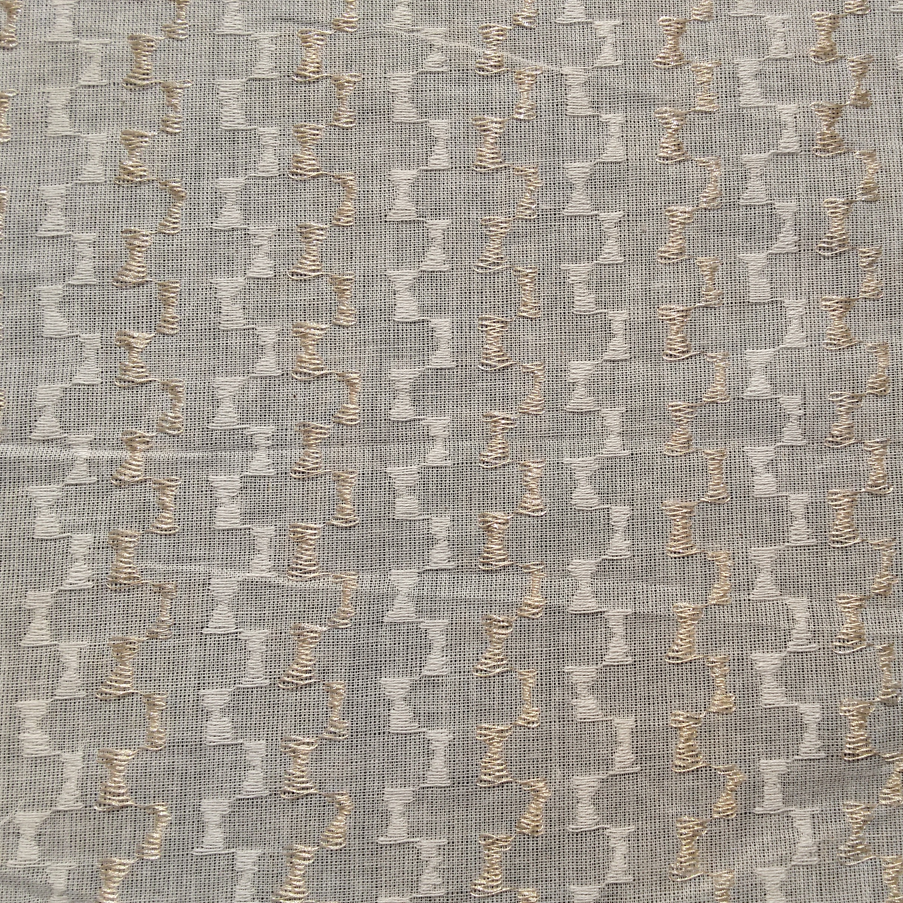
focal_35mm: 31
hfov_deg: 52.1
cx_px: 557
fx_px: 915
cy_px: 454
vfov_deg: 52.5
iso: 100
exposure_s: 1/100
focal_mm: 2.78
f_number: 2
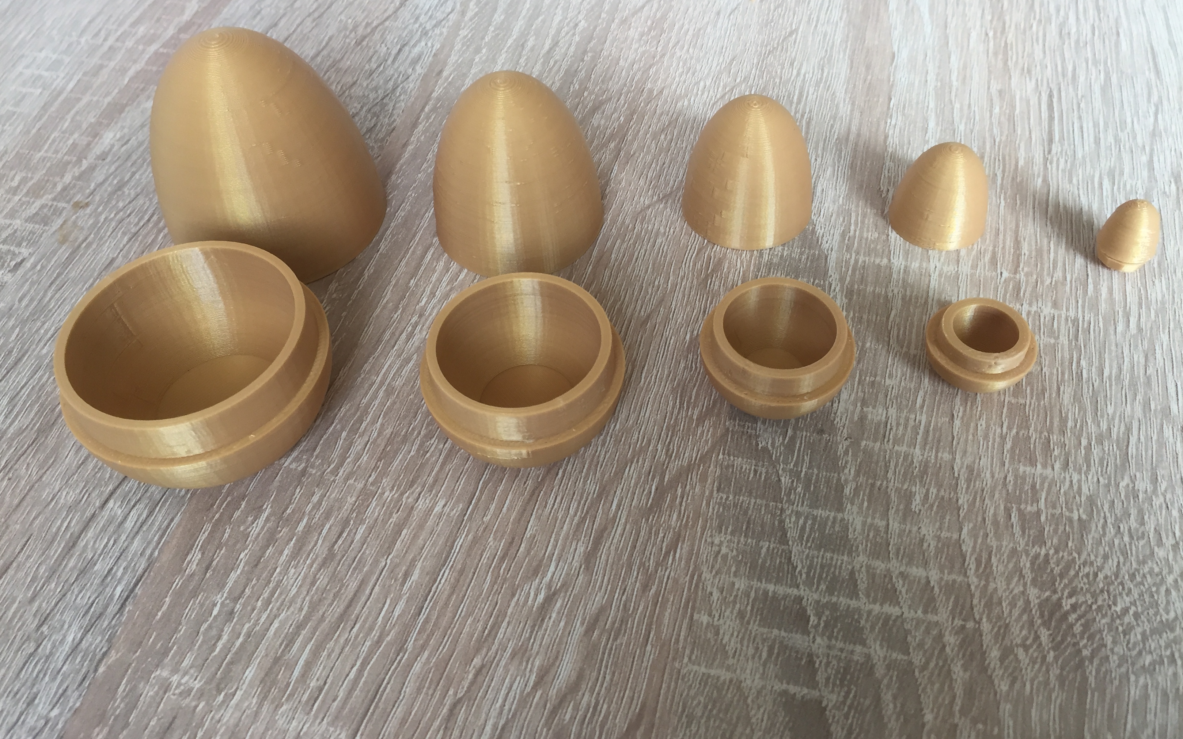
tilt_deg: -48.5
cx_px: 589
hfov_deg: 61.2
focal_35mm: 31
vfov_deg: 40.5
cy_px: 316
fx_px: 999
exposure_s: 1/33
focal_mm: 4.15
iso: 32
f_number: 2.2
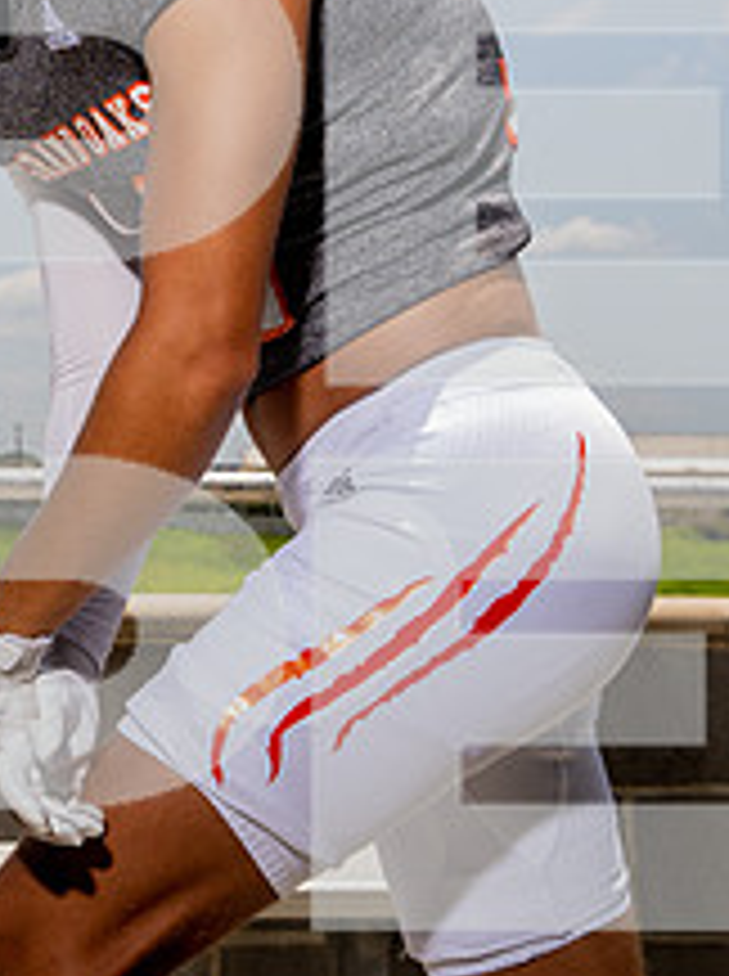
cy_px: 151
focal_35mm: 85
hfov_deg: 16.1
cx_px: -302
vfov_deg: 22.6
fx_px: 2394
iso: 100
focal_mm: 33
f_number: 7.1
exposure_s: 1/250
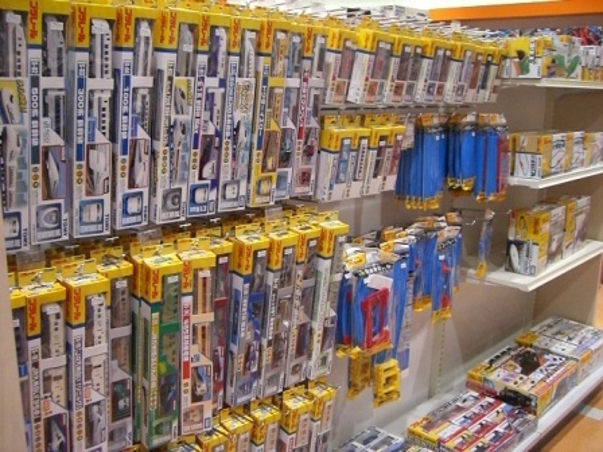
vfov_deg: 37.7
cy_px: 226
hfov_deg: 49.0
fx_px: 662
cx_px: 302
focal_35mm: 38
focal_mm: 6.2
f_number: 2.7
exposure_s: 1/125
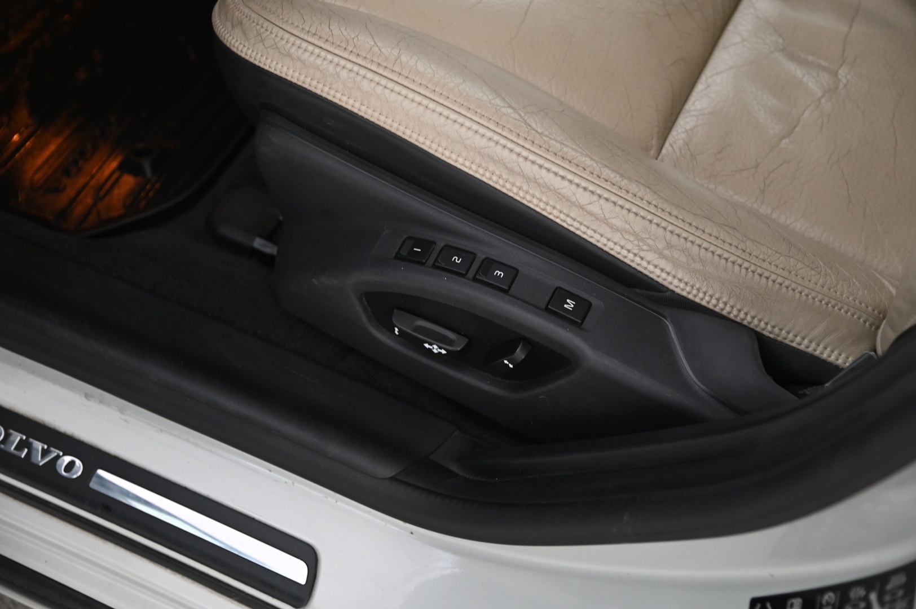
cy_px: 304
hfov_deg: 36.3
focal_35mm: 55
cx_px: 458
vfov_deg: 24.6
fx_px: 1398
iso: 2000
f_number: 4
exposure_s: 1/15
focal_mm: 55
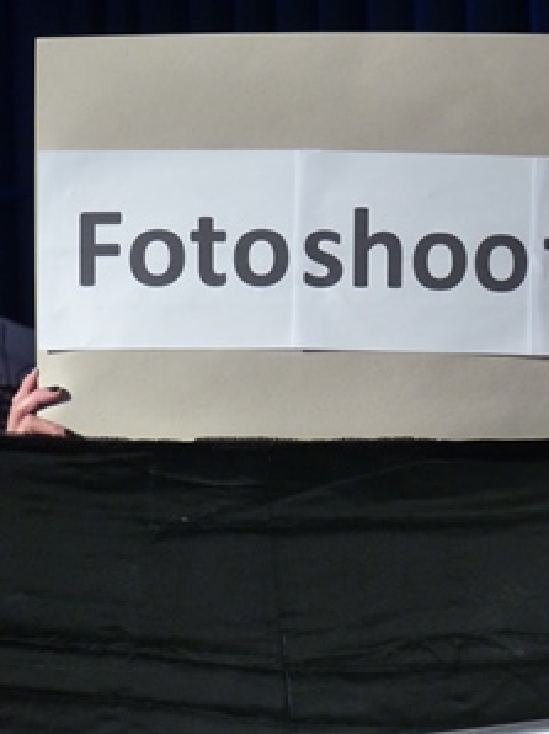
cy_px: 367
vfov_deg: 8.2
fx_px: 5146
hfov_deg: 6.1
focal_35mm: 243
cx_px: 428
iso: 400
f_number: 2.8
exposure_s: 1/80
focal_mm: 32.5
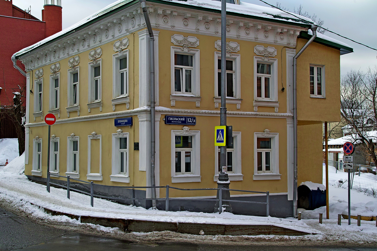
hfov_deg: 40.3
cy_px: 126
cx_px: 188
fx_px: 513
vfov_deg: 27.5
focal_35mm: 49
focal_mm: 29
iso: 100
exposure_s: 1/160
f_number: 9
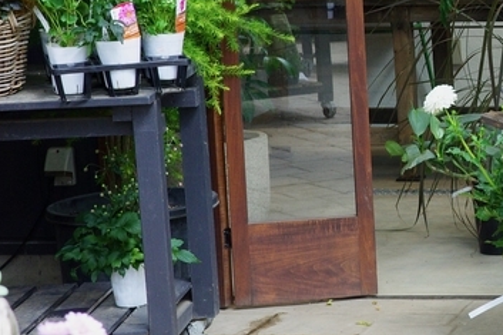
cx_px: 799
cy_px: 87
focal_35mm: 136
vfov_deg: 10.1
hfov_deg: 14.0
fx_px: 1899
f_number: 5
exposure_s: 1/40
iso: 250
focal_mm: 26
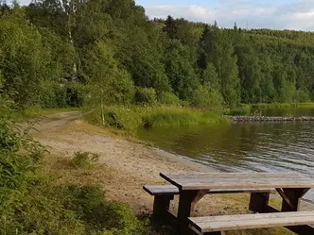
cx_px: 283
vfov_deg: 30.7
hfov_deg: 37.7
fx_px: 426
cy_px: 147
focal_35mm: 47
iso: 40
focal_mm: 4.2
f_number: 1.7
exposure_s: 1/654
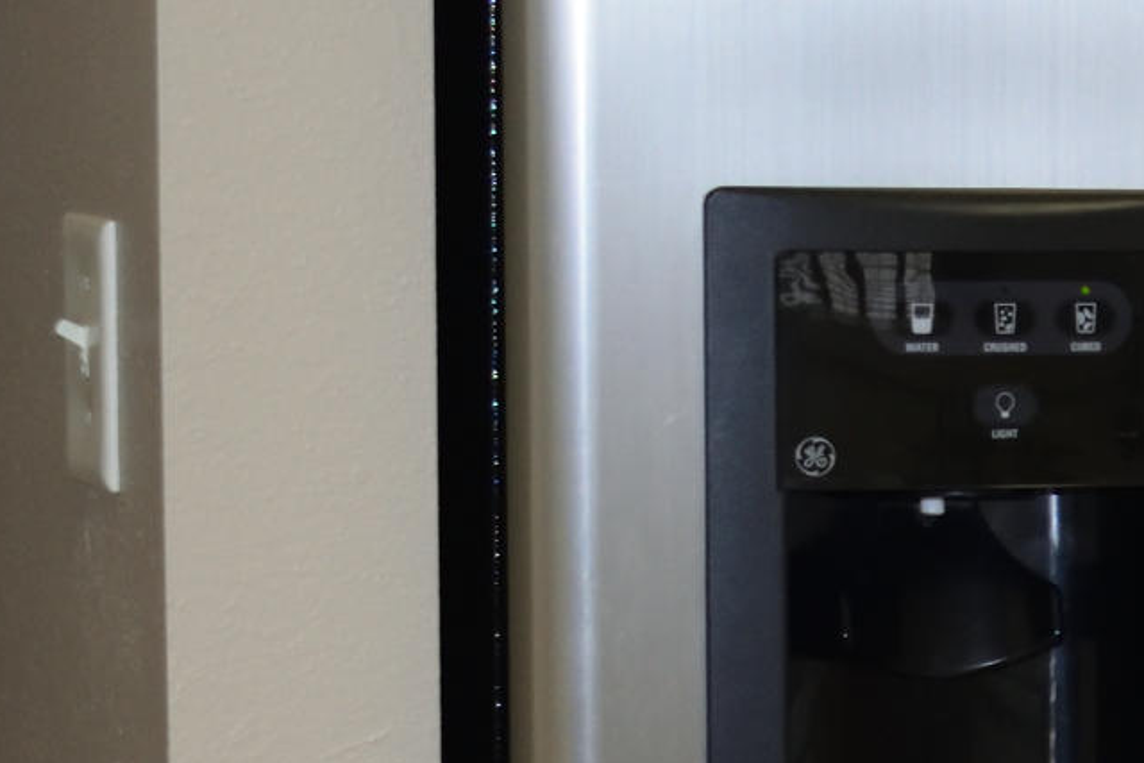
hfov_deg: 8.5
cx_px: 2572
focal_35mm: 225
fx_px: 7151
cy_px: 1027
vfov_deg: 6.1
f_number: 4.5
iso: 800
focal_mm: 32
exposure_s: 1/80
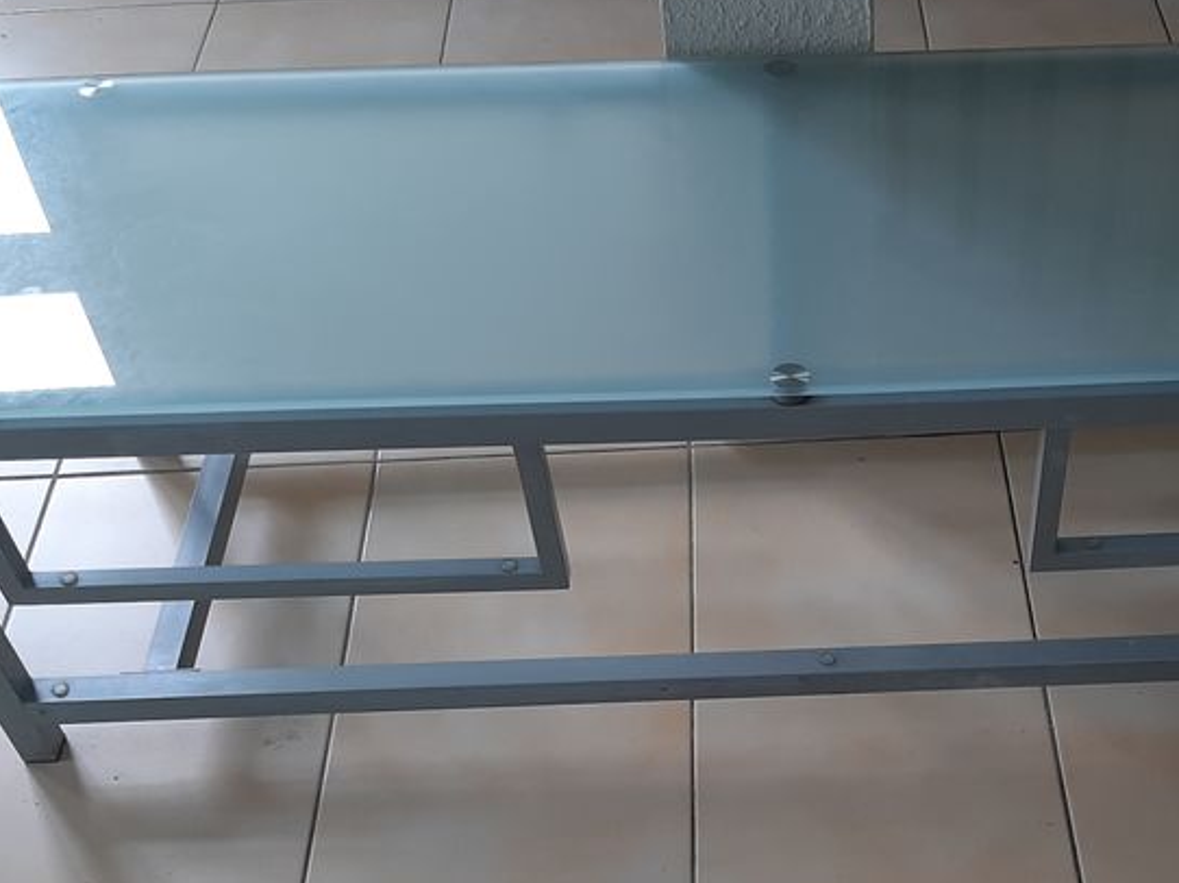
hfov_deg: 38.9
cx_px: 842
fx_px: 1634
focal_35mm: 48
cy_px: 713
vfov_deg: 29.5
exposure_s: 1/100
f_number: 1.7
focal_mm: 3.93
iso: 40
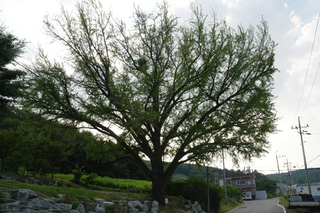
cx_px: 160
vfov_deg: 47.9
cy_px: 106
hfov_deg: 67.4
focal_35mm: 27
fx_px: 240
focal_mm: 18
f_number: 10
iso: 200
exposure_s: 1/80
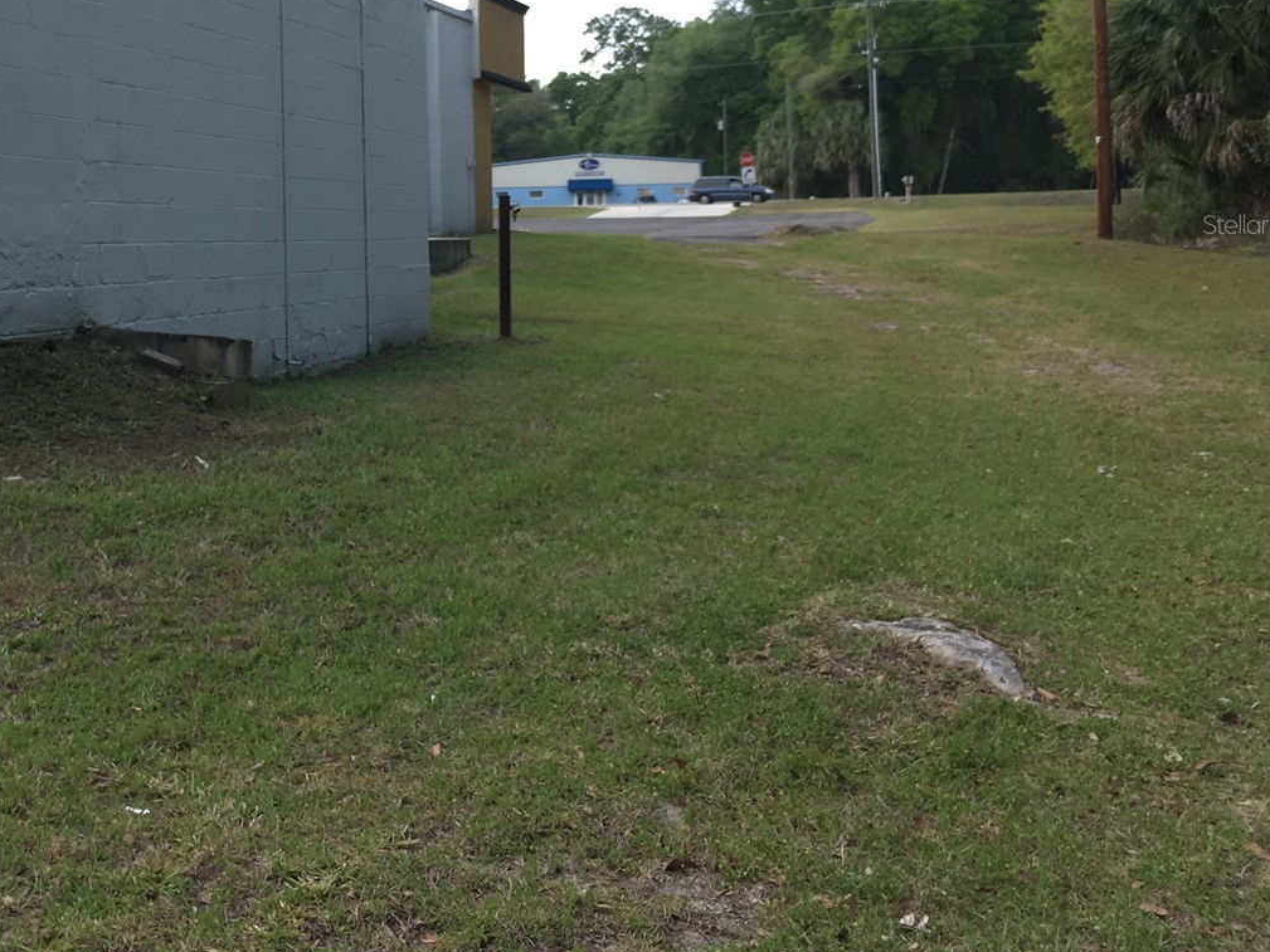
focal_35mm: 46
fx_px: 1688
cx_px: 315
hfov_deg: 40.1
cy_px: 224
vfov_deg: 30.9
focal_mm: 4.15
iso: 25
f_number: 2.2
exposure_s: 1/336
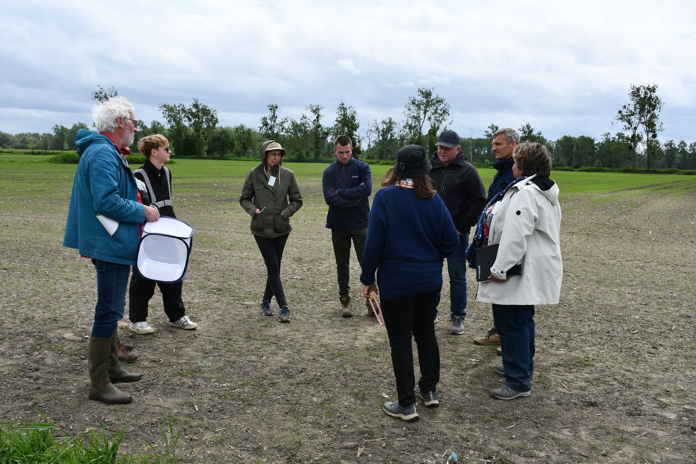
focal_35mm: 34
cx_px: 348
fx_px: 657
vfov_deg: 38.9
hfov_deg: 55.8
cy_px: 232
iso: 100
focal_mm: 23
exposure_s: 1/320
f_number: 9
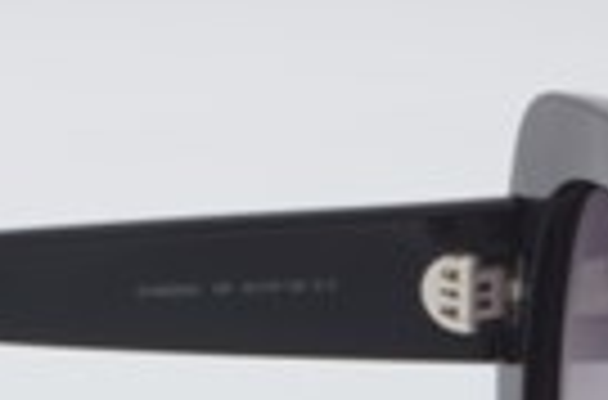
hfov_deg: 9.2
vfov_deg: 6.1
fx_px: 3753
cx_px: -77
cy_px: 548
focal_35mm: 223
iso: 100
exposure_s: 1/3
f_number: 32
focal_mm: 50
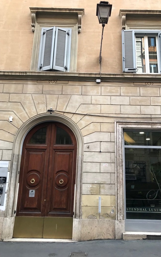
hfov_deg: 41.7
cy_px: 127
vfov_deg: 62.9
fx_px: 211
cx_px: 92
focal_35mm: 30
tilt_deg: +15.8
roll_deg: -1.8
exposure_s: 1/108
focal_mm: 3.99
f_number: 1.8
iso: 20
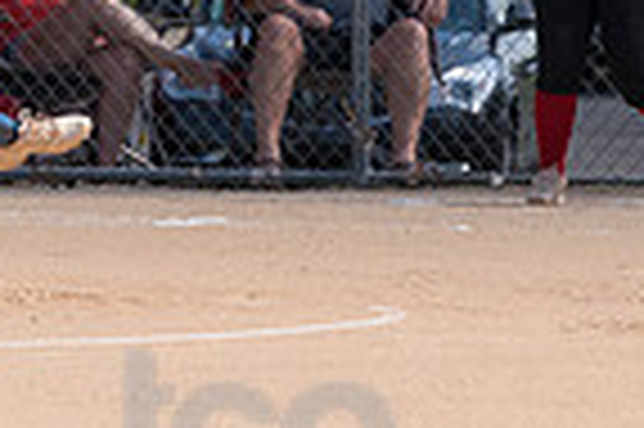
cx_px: -378
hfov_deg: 1.7
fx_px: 21764
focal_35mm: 1218
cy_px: -122
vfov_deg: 1.1
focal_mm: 200
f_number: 5.6
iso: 320
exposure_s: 1/1600
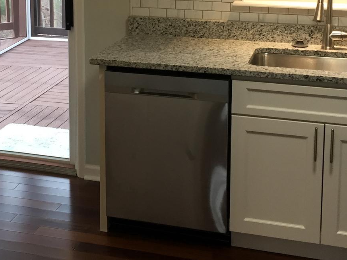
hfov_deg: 28.4
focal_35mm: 68
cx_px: 122
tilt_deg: -10.2
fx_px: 682
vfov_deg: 21.0
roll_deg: +1.6
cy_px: 9
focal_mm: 4.15
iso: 32
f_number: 2.2
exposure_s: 1/40
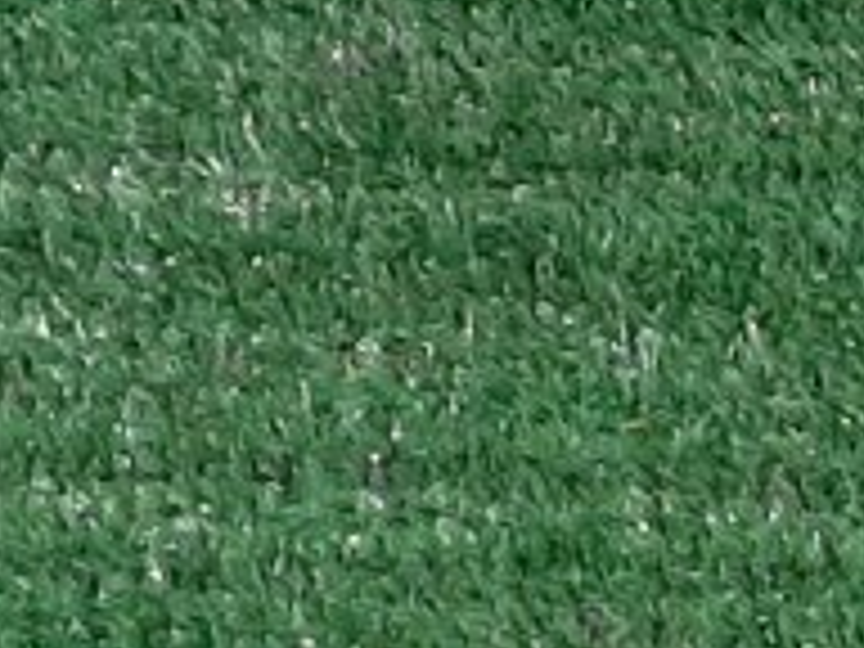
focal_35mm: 195
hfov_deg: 9.8
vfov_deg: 7.0
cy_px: -1166
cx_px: -549
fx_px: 4867
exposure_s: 1/50
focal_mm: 3.93
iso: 111
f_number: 1.7
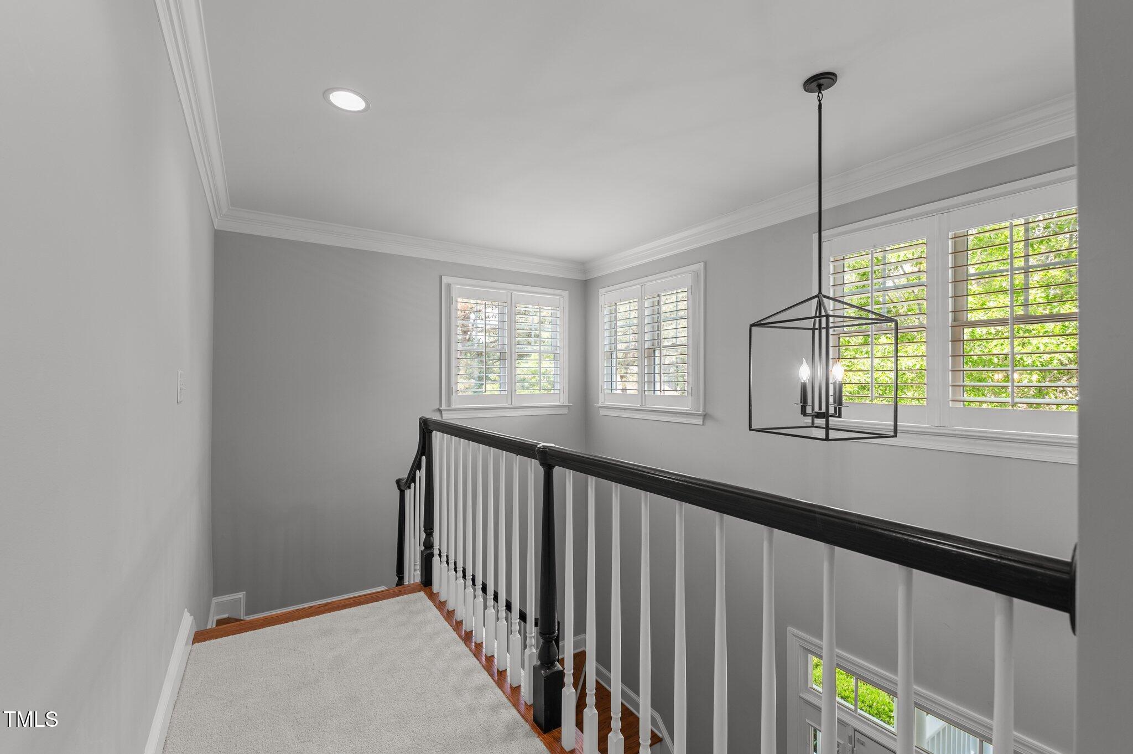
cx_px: 566
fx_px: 472
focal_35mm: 15
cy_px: 377
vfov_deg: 77.2
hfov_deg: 100.4
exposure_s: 1/6
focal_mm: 15
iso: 400
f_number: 6.3
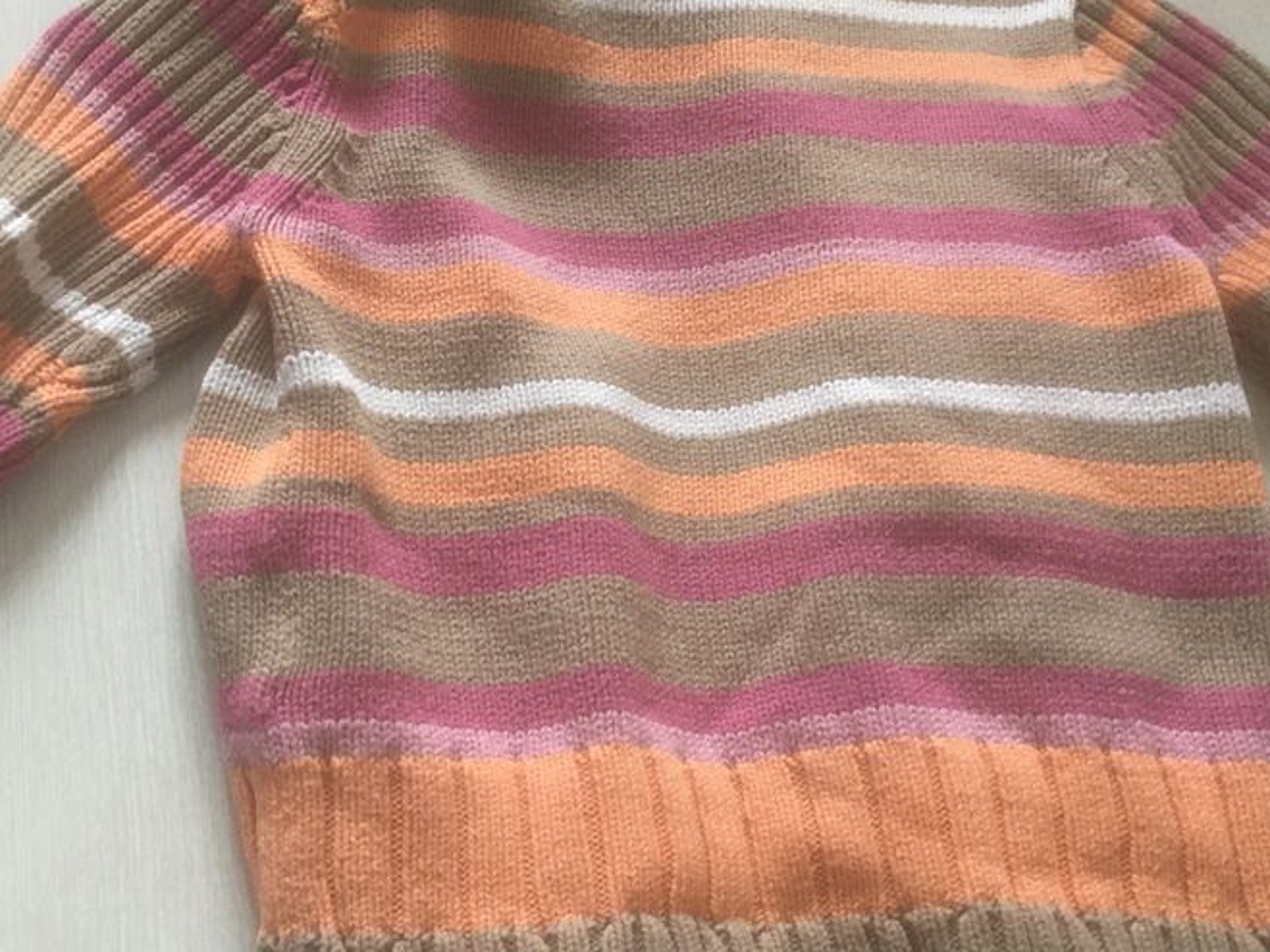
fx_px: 1614
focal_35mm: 44
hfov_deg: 42.5
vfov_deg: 32.9
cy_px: 443
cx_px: 441
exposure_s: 1/33
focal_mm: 4.15
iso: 200
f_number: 2.2
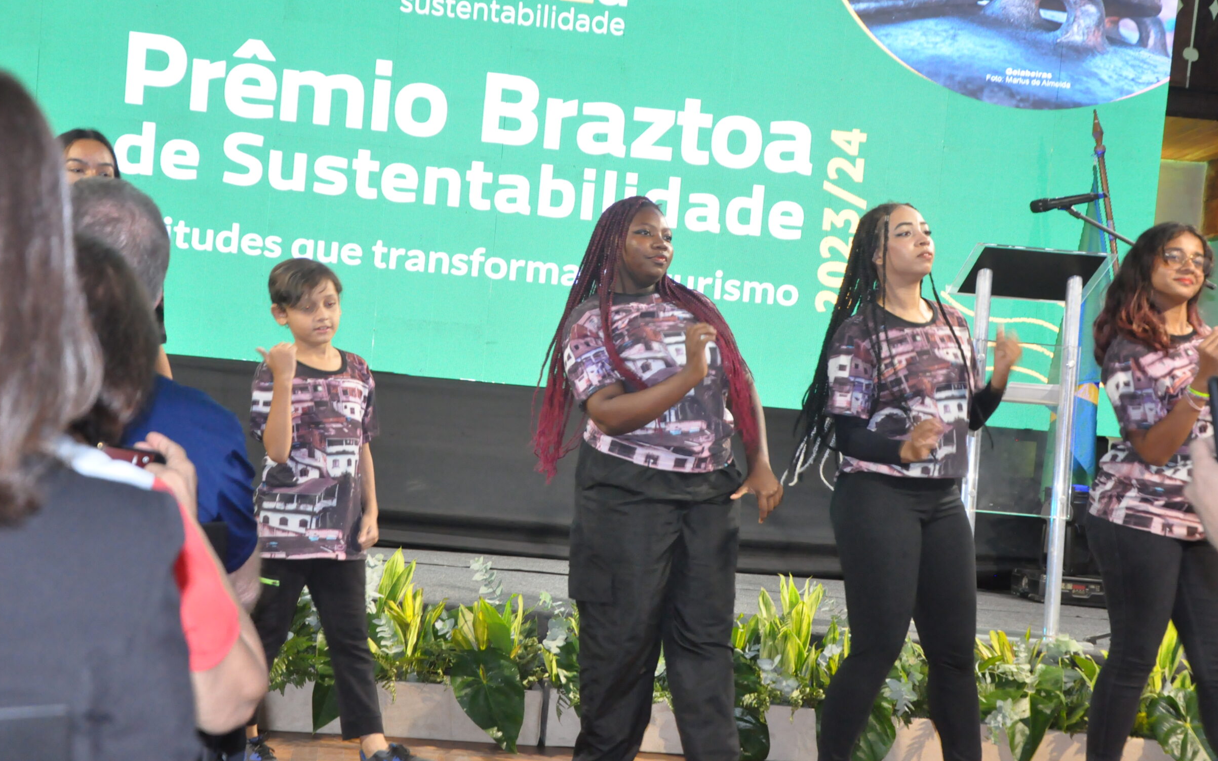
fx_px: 2158
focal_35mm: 65
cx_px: 596
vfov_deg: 20.0
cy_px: 364
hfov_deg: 31.5
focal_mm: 40
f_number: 5.6
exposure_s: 1/80
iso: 2500
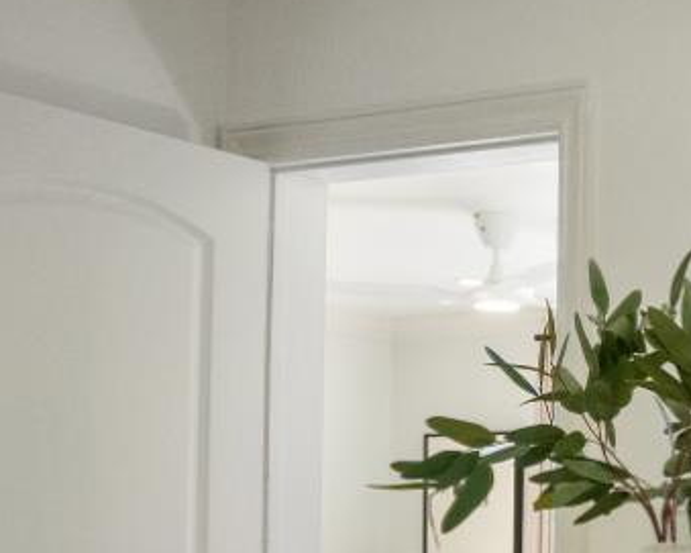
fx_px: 1658
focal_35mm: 81
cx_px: 1070
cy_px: 633
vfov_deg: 18.1
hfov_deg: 20.0
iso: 1600
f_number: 7.1
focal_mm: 19.5
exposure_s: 1/125
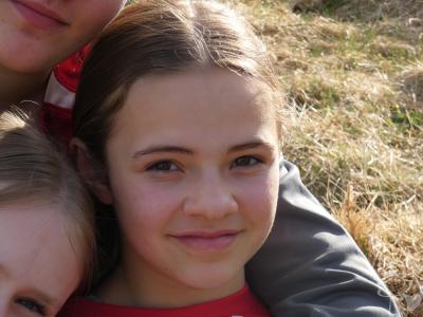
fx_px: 2114
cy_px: 158
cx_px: 212
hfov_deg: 11.4
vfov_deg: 8.6
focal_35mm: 173
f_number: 5.5
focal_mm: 30.9
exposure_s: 1/200
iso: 80
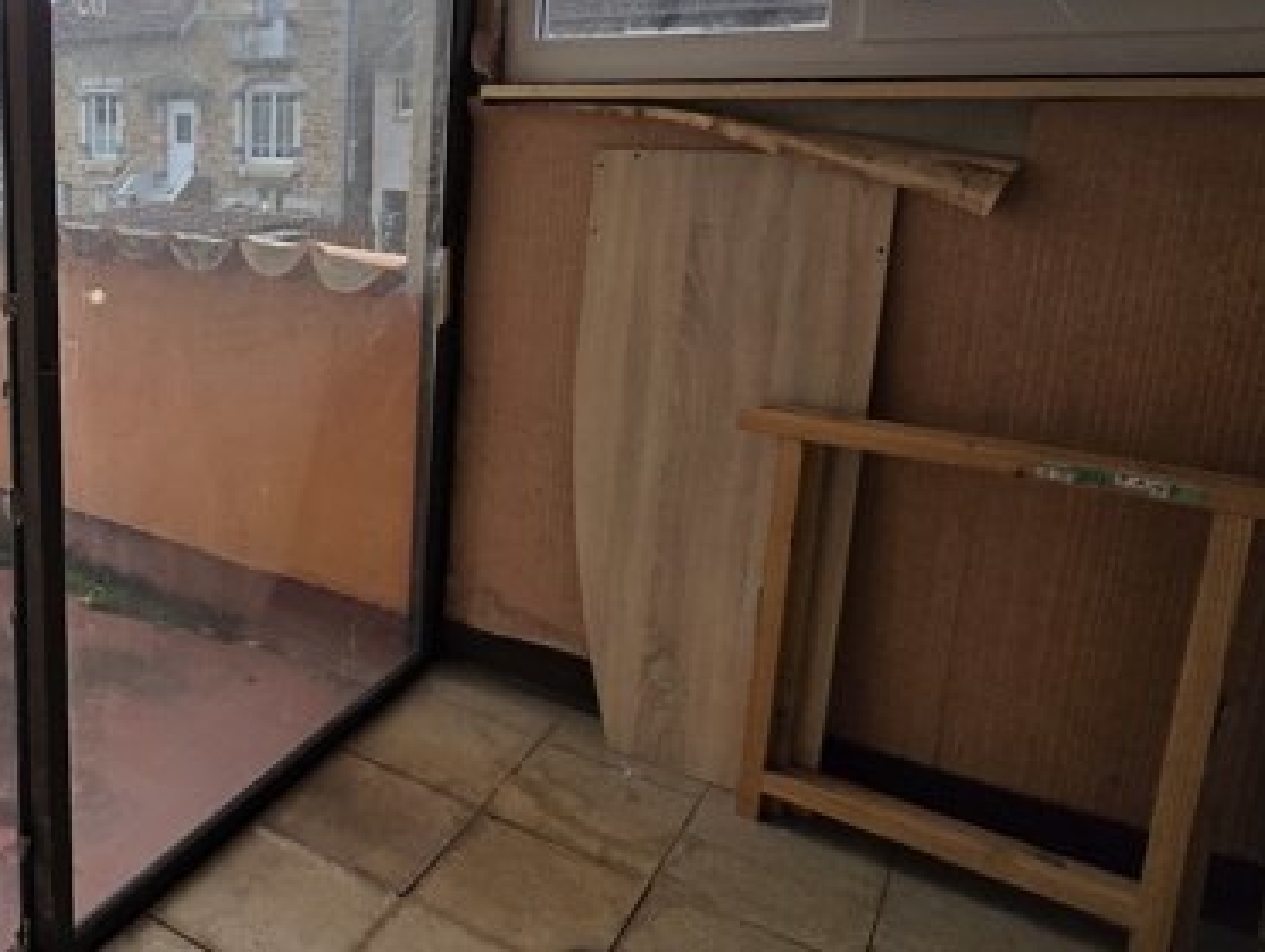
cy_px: 338
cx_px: 140
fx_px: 1024
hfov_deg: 55.5
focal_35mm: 28
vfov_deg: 49.2
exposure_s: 1/1117
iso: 50
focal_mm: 2.2
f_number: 2.2
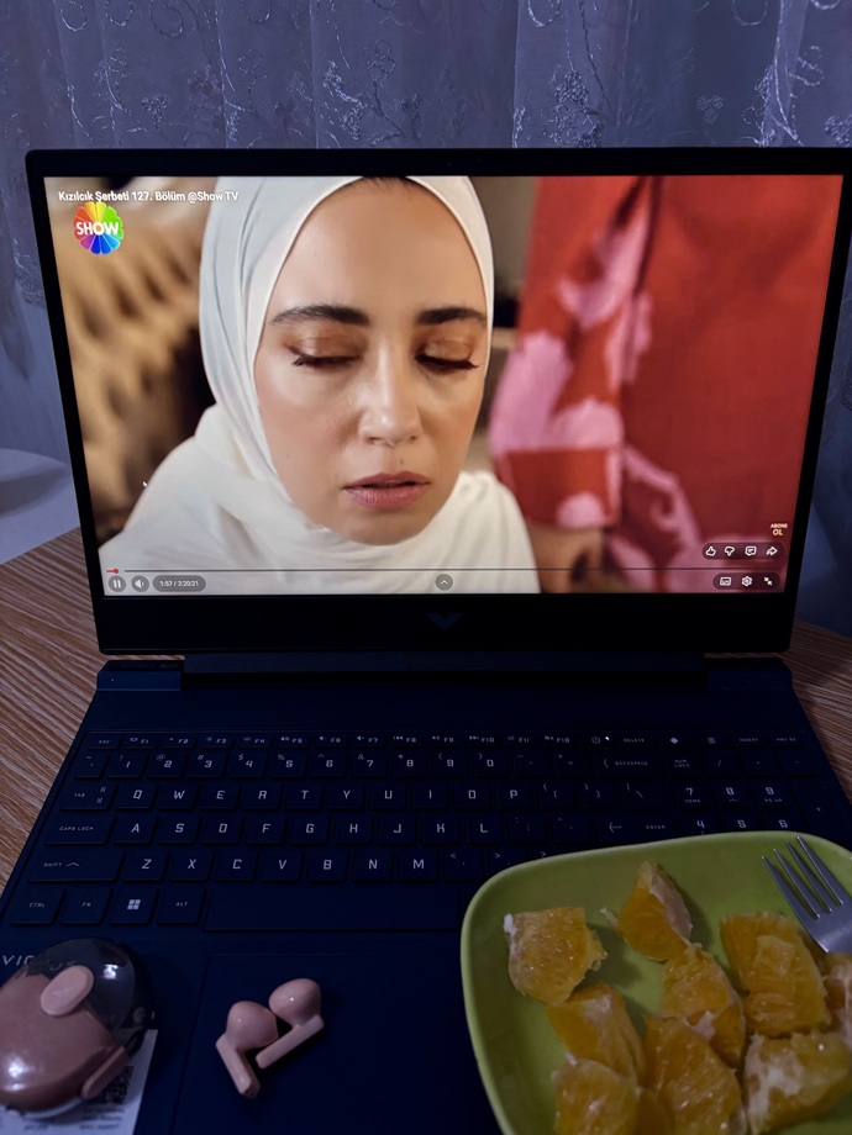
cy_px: 568
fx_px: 853
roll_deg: -1.0
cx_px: 426
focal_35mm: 26
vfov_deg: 67.3
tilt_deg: -33.3
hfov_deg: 53.1
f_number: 1.6
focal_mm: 5.96
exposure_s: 1/50
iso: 250
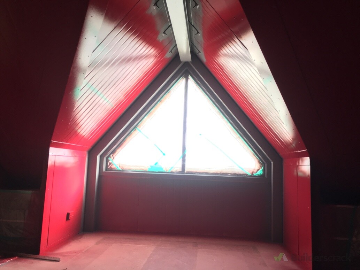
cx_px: 180
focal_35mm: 29
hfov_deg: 61.7
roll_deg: -2.3
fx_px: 302
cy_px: 135
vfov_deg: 48.2
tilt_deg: +3.7
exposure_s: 1/33
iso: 50
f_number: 2.2
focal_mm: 4.15
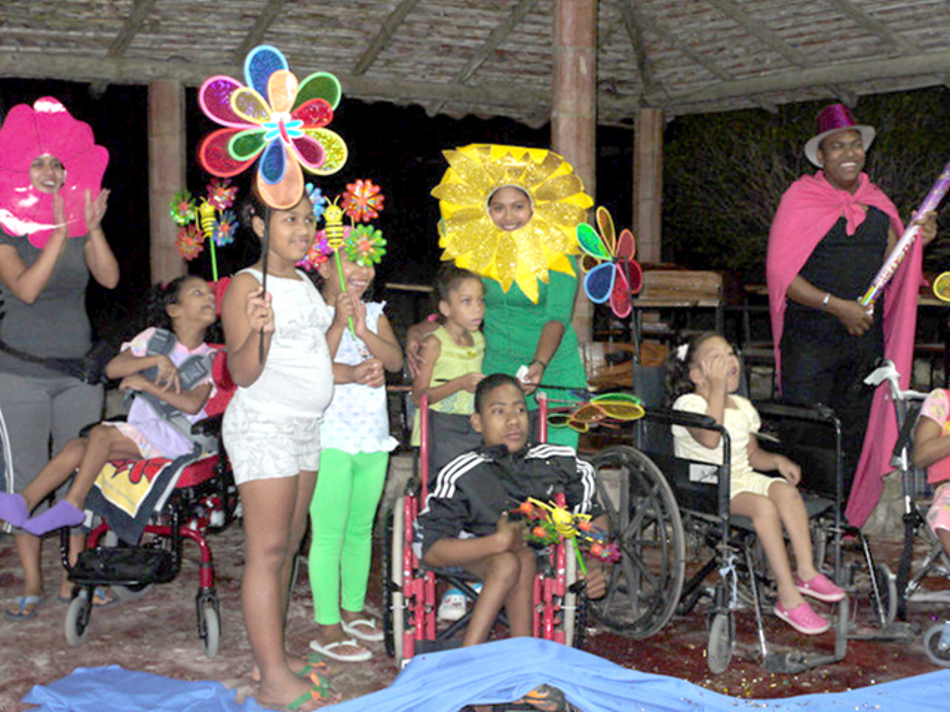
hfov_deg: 41.2
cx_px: 475
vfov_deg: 31.5
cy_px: 356
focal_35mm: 46
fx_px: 1262
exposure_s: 1/30
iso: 400
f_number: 4.7
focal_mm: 23
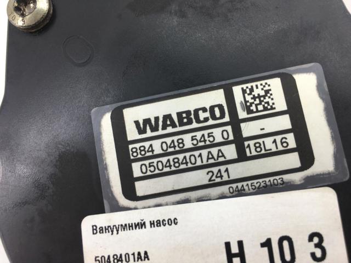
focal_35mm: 29
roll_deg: -10.4
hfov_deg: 61.7
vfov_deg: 48.2
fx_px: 294
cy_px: 132
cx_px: 176
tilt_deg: -42.2
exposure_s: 1/100
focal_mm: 4.15
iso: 25
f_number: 2.2
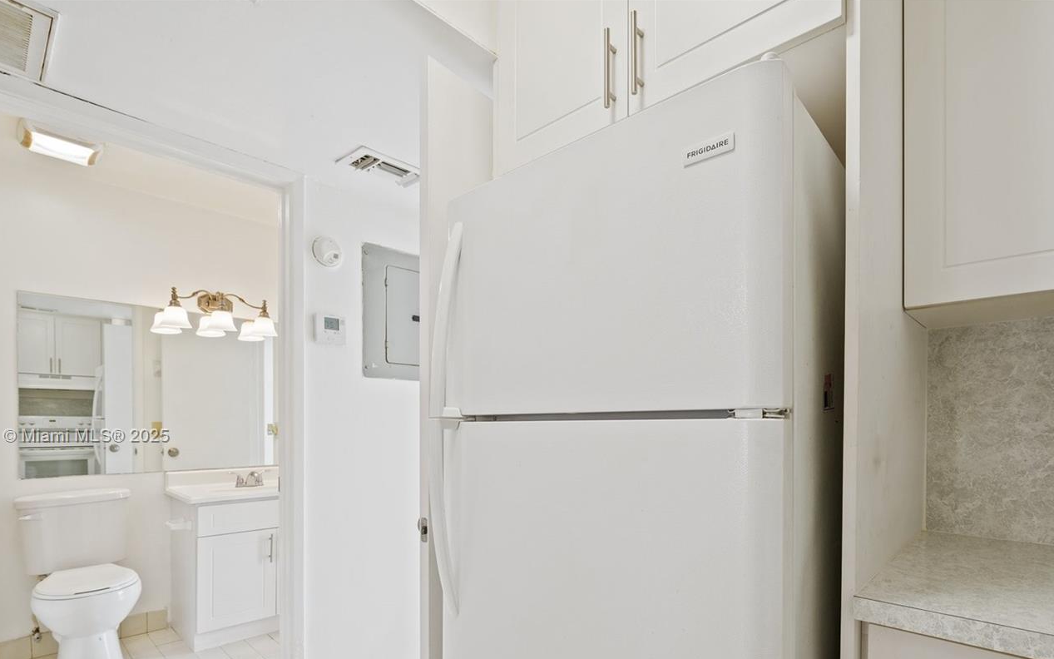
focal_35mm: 18
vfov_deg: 63.4
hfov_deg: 90.9
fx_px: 517
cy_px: 437
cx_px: 568
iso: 200
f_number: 8
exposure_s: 1/8
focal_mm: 14
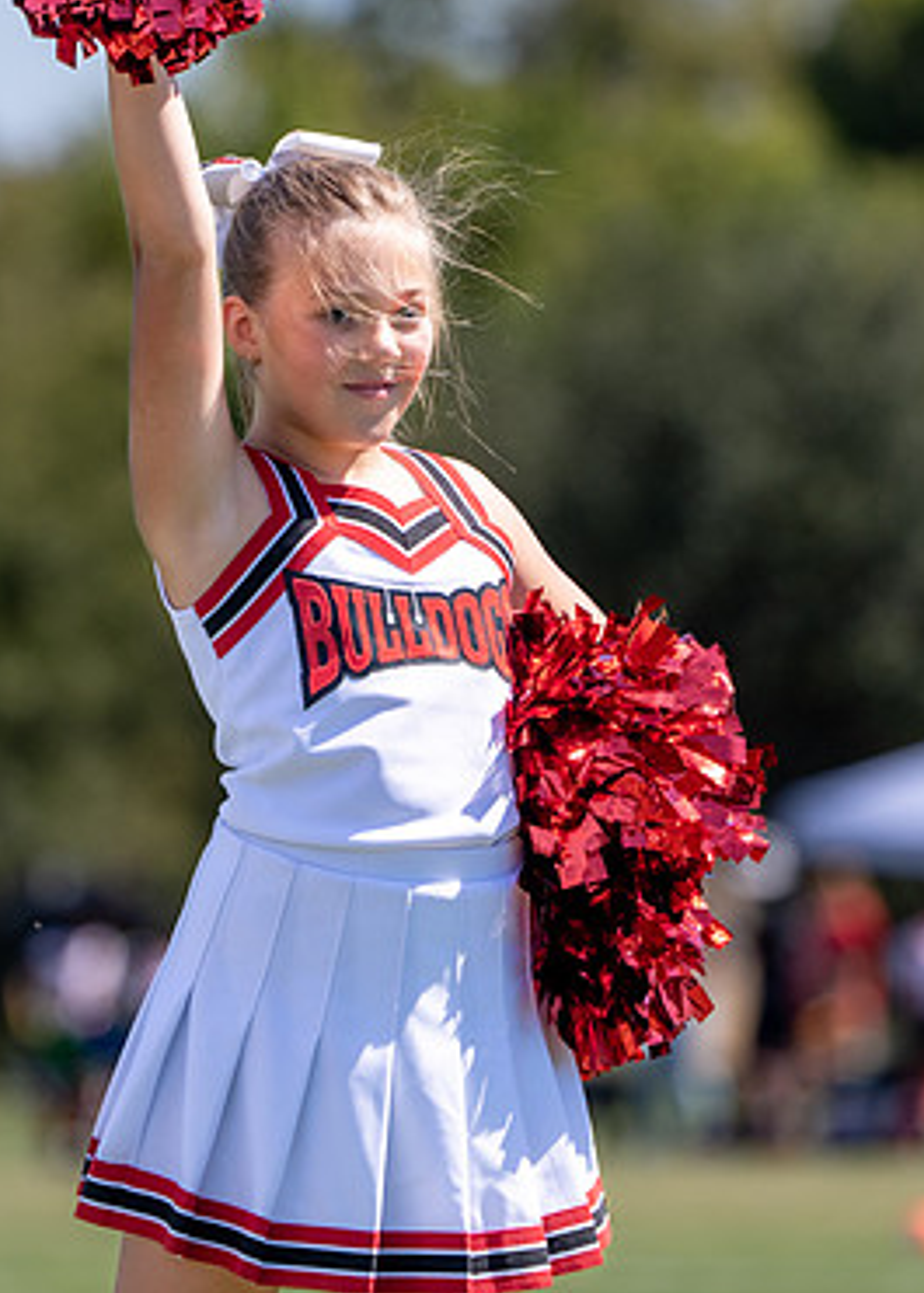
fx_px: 21786
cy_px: 568
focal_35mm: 593
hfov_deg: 2.4
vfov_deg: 3.4
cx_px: 391
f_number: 5.6
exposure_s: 1/1000
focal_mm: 324
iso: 200
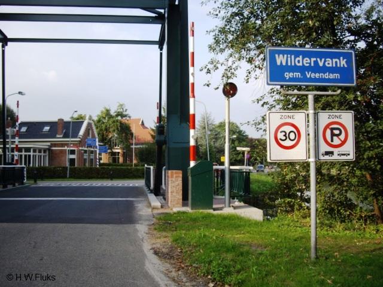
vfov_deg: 37.7
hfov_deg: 49.0
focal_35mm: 38
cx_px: 192
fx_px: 420
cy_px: 144
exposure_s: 1/400
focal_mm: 7.9
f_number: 2.8
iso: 64
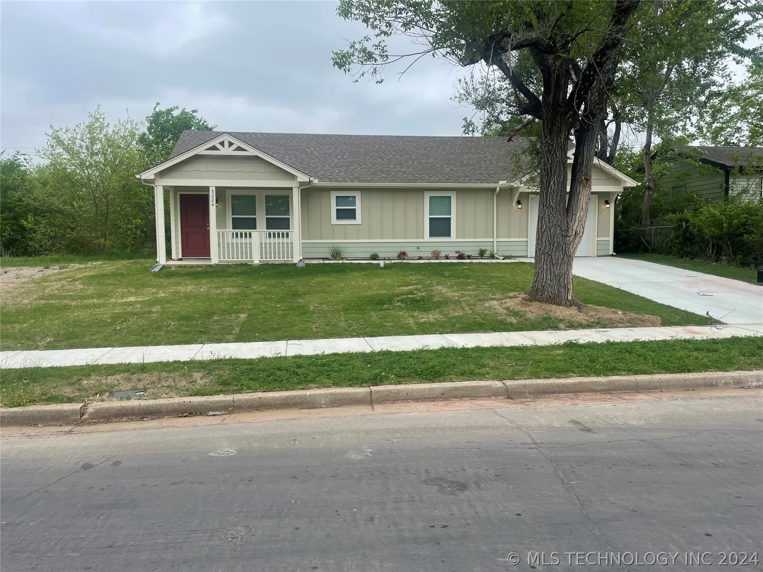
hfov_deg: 67.3
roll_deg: +0.7
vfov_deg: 53.1
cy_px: 286
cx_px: 382
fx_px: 573
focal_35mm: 26
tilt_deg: -4.1
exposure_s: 1/1114
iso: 32
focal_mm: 4.2
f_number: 1.6
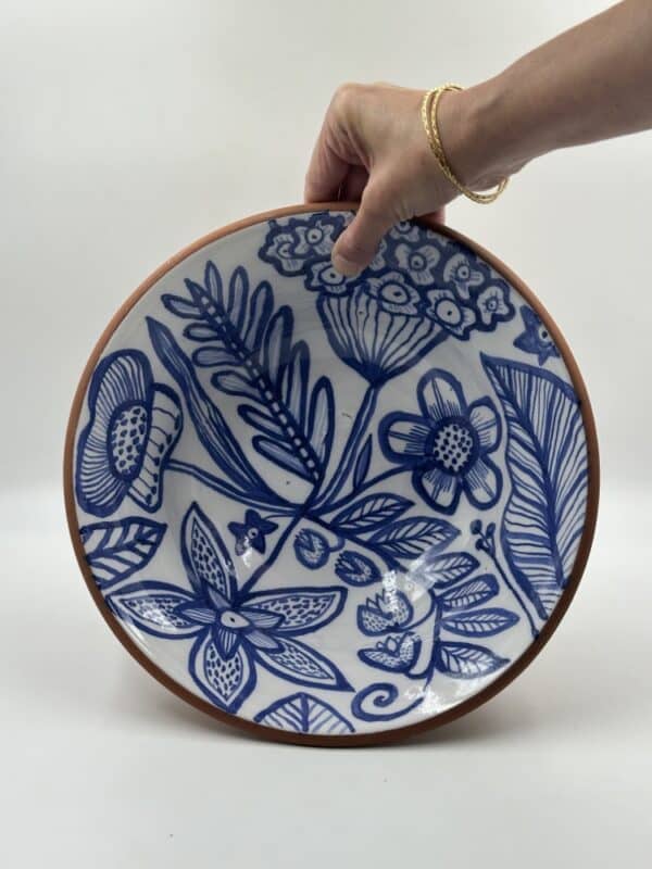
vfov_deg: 39.7
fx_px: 1205
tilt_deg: -17.4
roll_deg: -0.9
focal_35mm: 48
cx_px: 326
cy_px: 434
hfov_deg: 30.3
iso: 50
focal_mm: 6.86
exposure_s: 1/160
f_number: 1.78
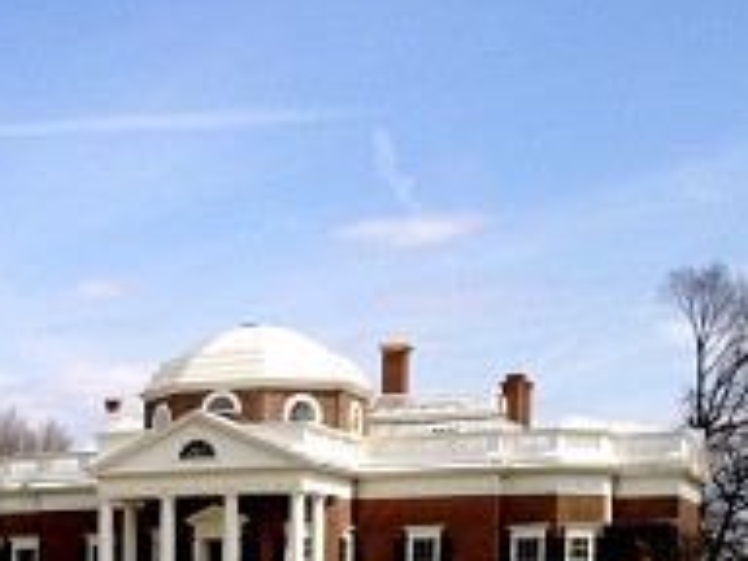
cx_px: -68
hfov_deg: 20.0
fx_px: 2031
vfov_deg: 15.0
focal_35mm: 94
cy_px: 740
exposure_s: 1/1842
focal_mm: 4.28
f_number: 2.4
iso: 64
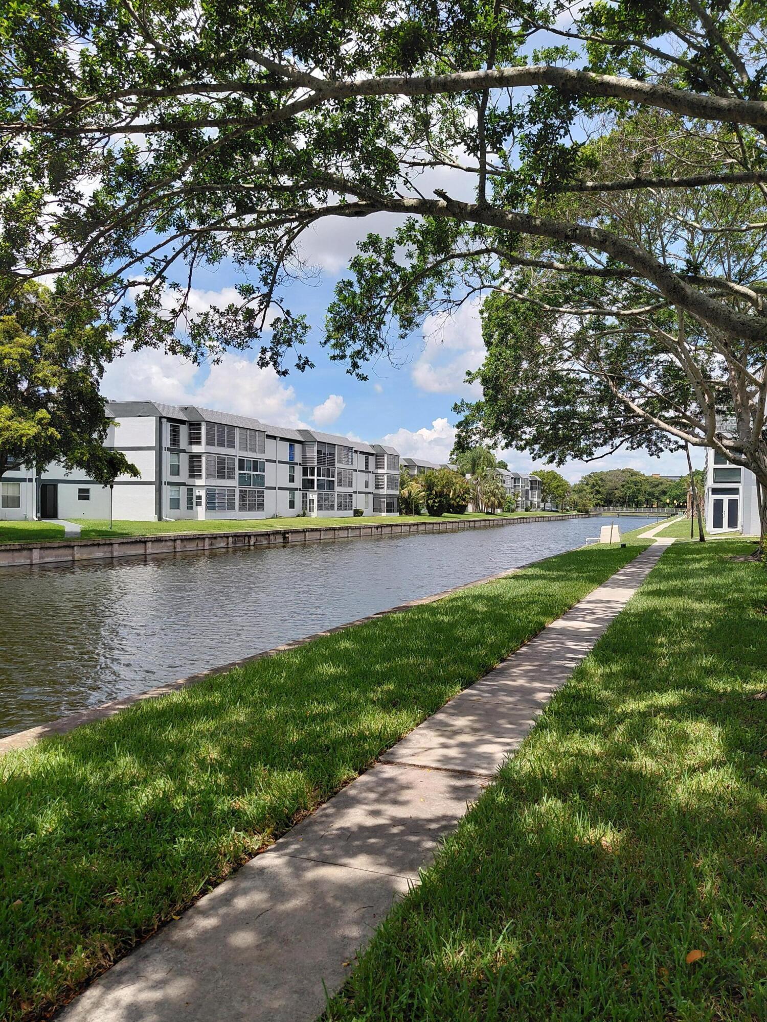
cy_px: 511
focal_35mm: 25
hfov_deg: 54.9
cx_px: 384
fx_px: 739
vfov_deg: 69.4
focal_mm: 4.69
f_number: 1.8
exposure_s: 1/2294
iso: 50
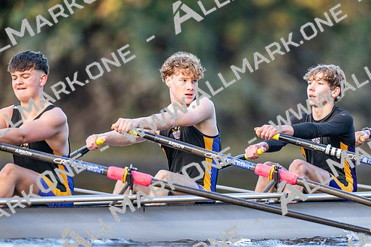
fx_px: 7263
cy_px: 145
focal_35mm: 705
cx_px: 214
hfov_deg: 2.9
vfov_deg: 1.9
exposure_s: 1/2500
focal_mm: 600
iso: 4000
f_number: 4
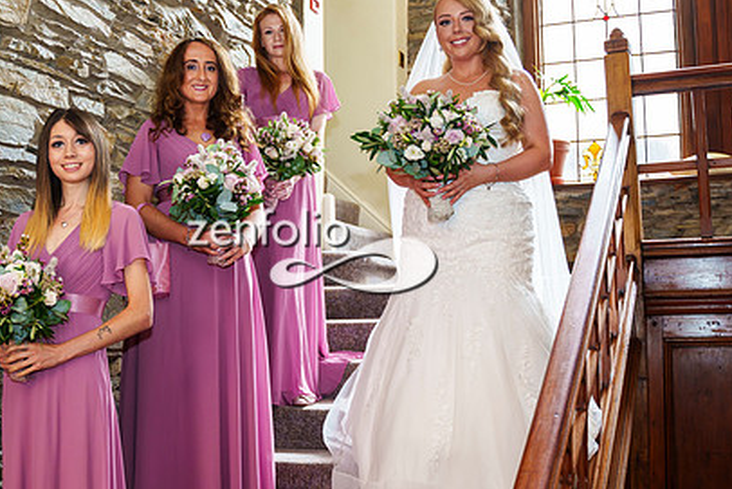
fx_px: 997
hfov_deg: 39.8
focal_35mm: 49
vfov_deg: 27.5
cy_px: 225
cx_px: 237
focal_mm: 30
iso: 800
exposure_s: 1/60
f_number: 2.8
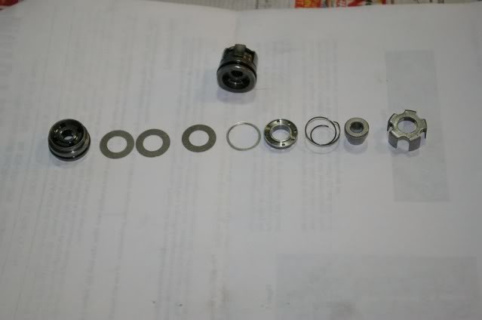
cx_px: 241
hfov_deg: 33.4
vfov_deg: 22.5
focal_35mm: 60
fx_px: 802
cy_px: 160
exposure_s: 1/90
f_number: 5.6
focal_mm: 40
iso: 1600
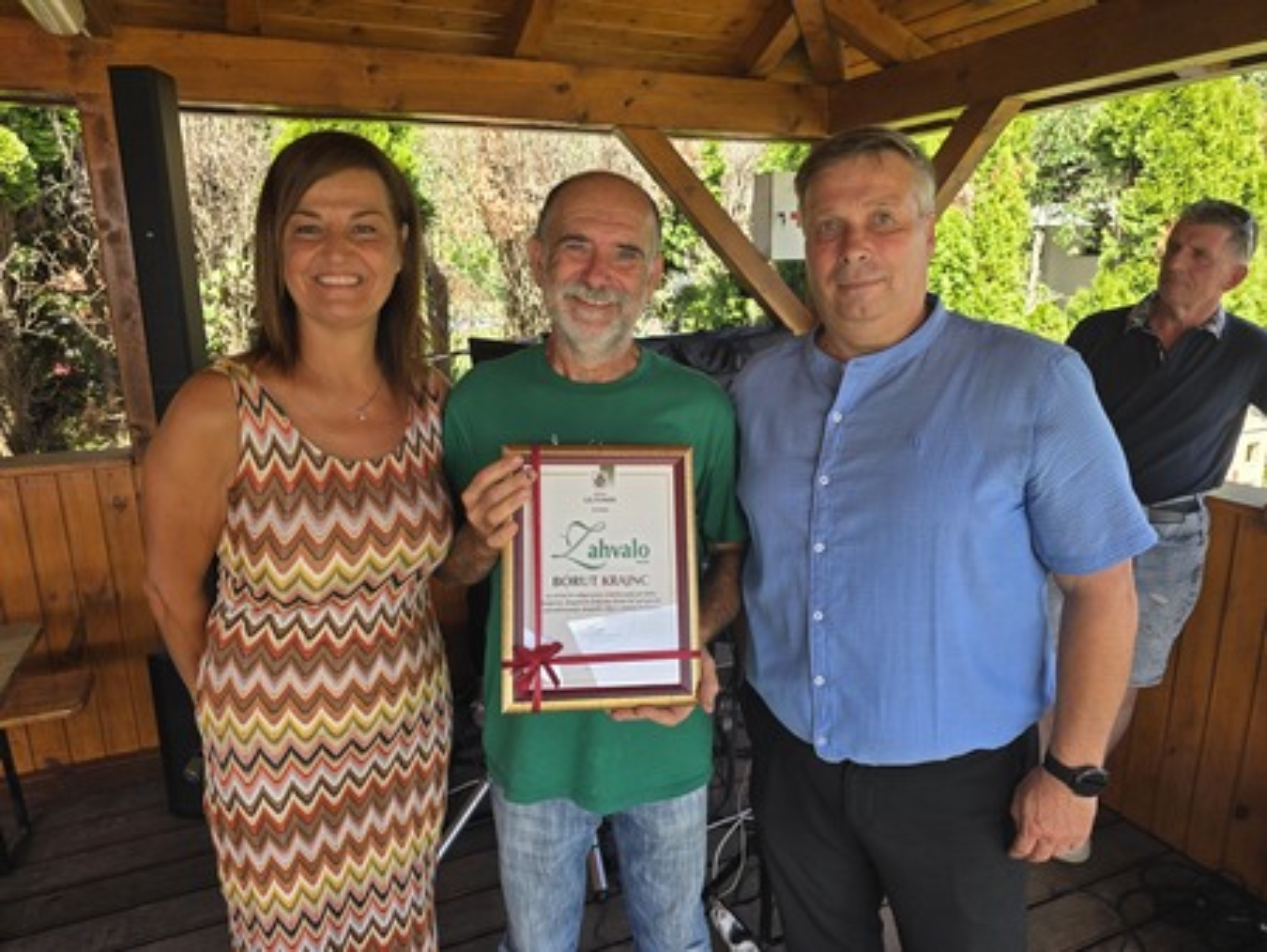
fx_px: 842
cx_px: 634
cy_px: 476
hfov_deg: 73.9
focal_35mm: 23
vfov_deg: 58.9
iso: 25
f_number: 1.7
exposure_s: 1/180
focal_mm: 6.3
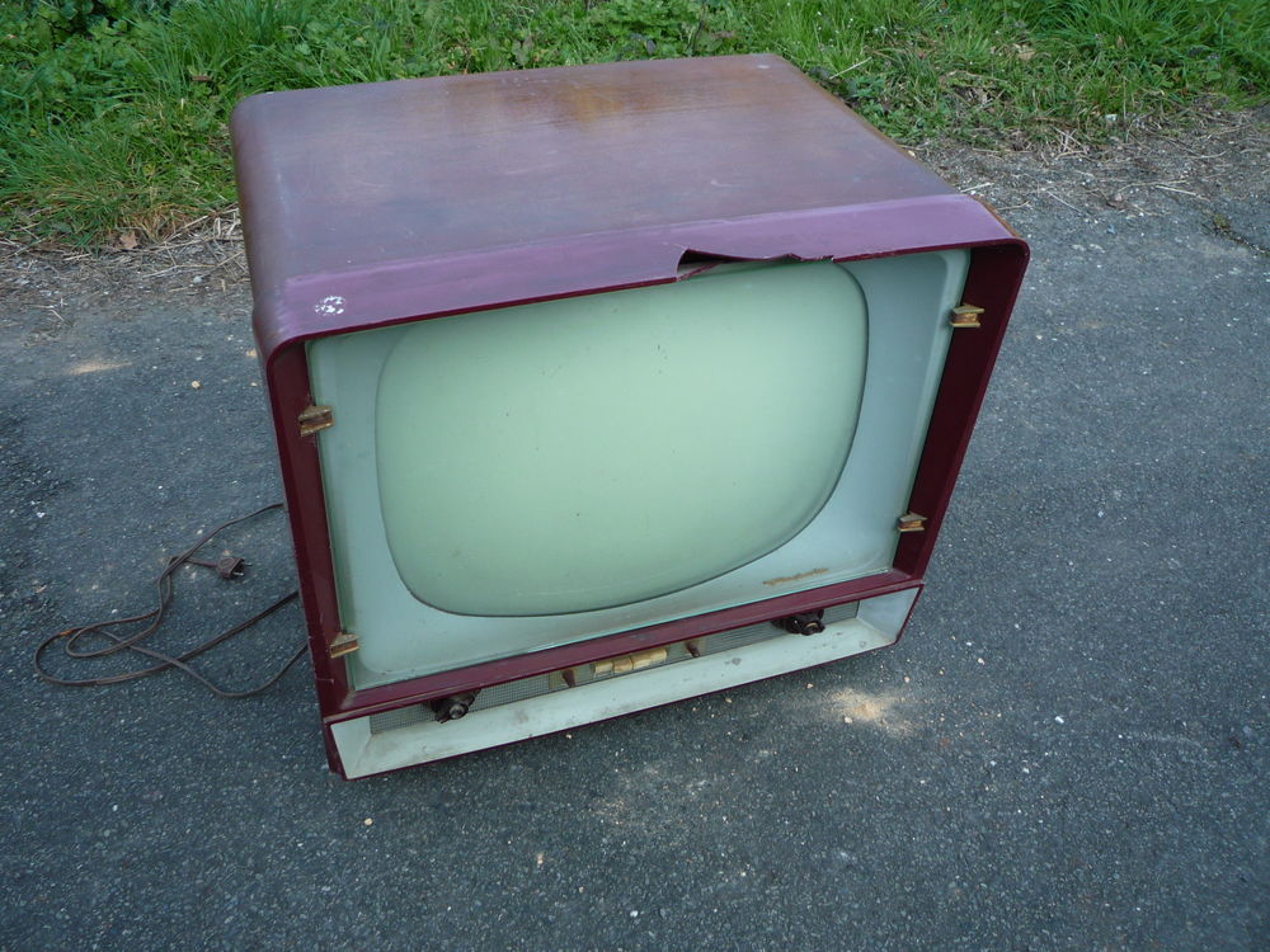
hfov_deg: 60.0
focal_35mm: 30
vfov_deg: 46.8
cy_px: 476
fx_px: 1101
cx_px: 635
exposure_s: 1/80
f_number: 3.3
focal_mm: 5.2
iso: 100
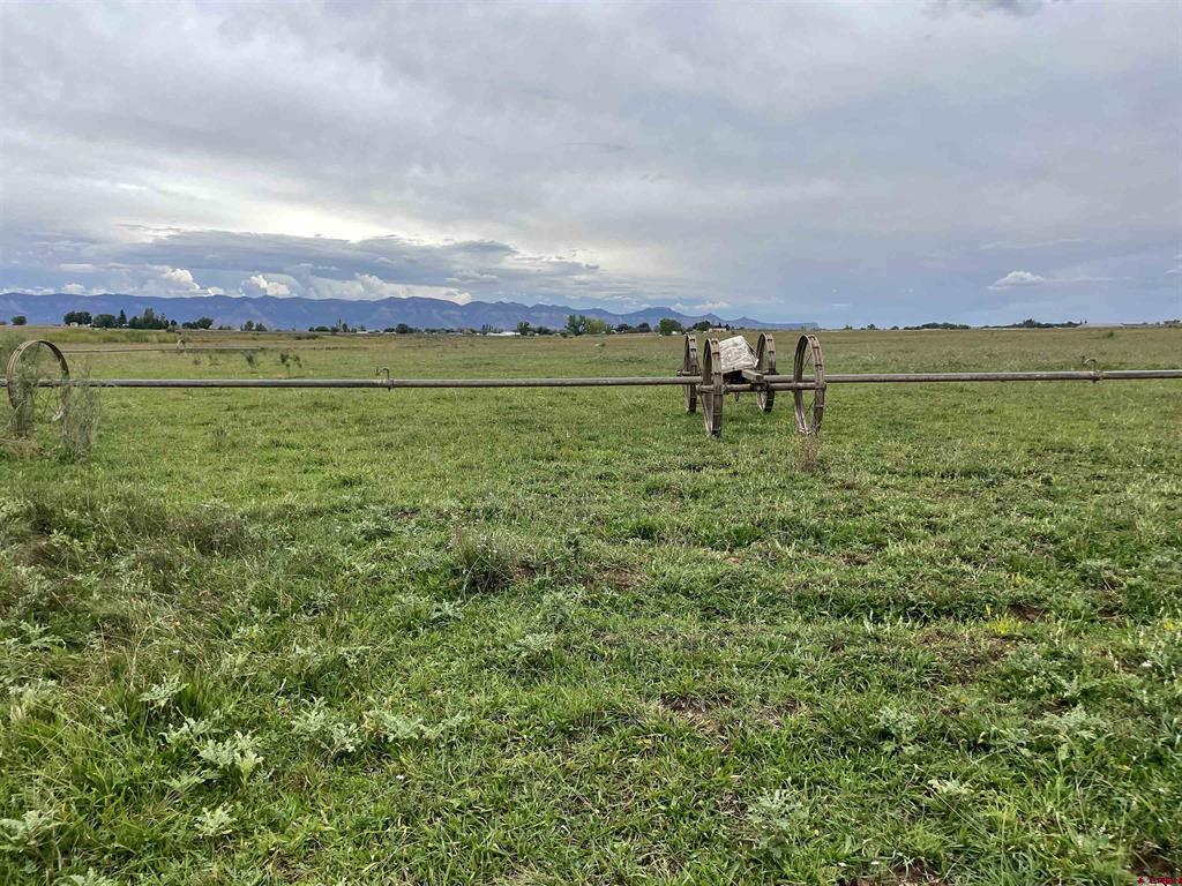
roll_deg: +0.4
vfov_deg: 53.1
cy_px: 443
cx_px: 591
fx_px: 888
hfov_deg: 67.3
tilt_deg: -6.2
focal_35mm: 26
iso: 32
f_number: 1.6
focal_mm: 4.2
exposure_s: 1/3125
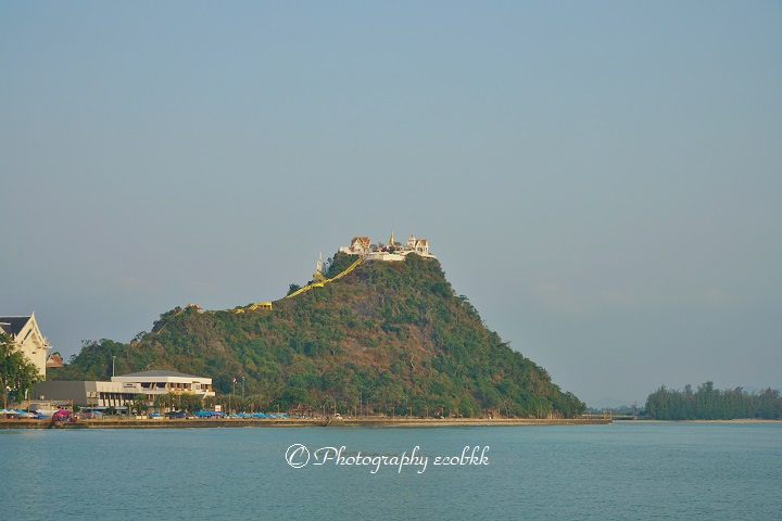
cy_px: 260
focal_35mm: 70
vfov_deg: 19.5
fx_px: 1520
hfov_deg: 28.8
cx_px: 391
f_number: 9
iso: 400
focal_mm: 70
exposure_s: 1/800
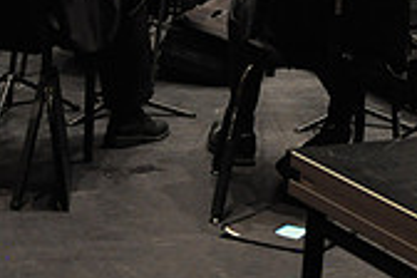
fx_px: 1436
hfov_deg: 14.7
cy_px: -135
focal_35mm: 124
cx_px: 717
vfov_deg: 10.7
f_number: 2.8
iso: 1600
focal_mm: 24
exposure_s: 1/250
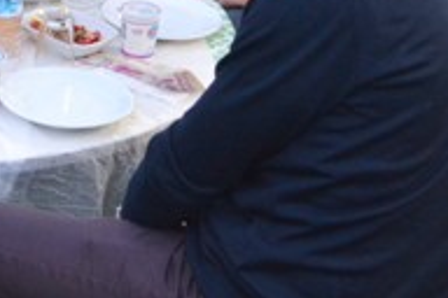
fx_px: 1493
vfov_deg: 10.9
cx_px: -149
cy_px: -171
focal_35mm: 120
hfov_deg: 16.1
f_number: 4
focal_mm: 24
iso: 1000
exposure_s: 1/15
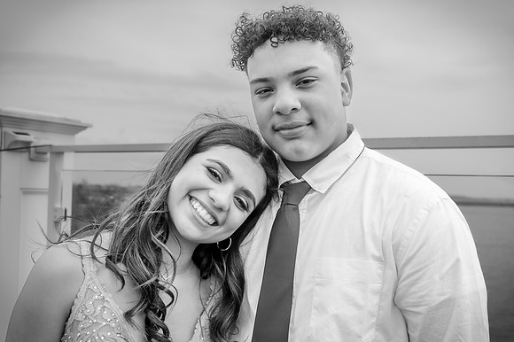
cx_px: 287
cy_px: 191
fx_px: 557
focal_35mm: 39
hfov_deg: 49.4
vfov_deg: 34.1
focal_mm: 35
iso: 100
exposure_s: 1/200
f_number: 7.1
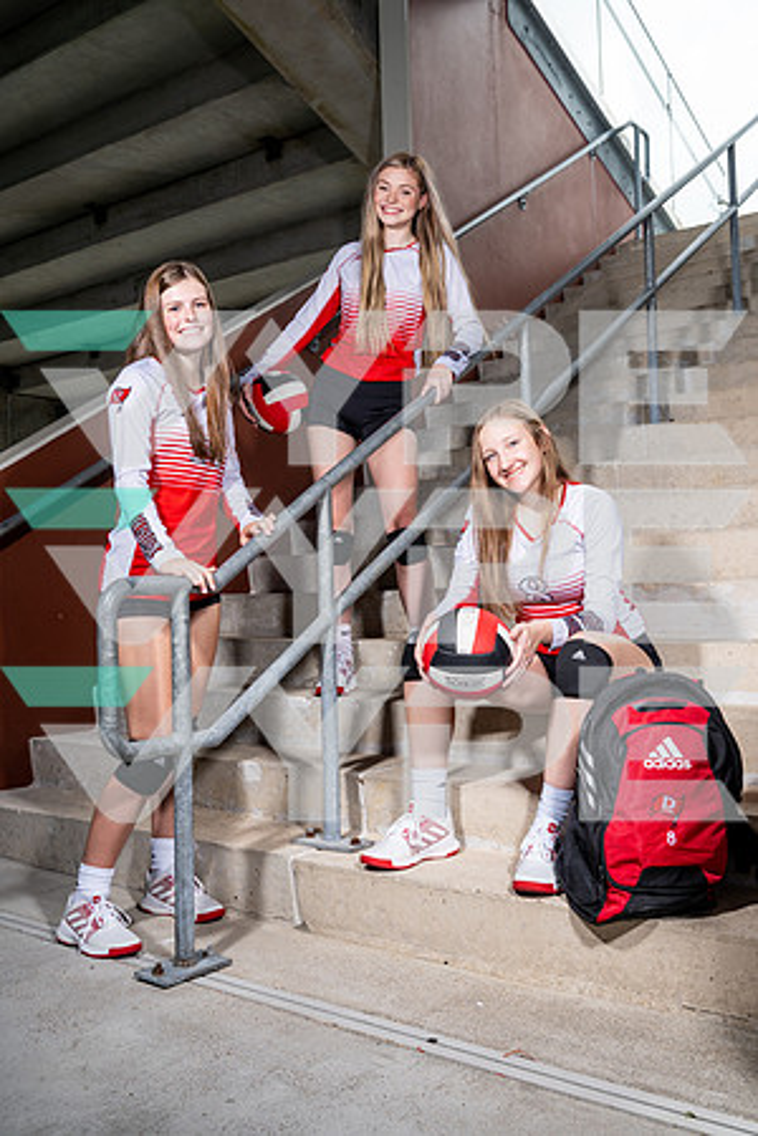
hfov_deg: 40.0
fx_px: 1042
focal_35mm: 33
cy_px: 568
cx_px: 379
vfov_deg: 57.2
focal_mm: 33
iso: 100
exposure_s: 1/125
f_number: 8
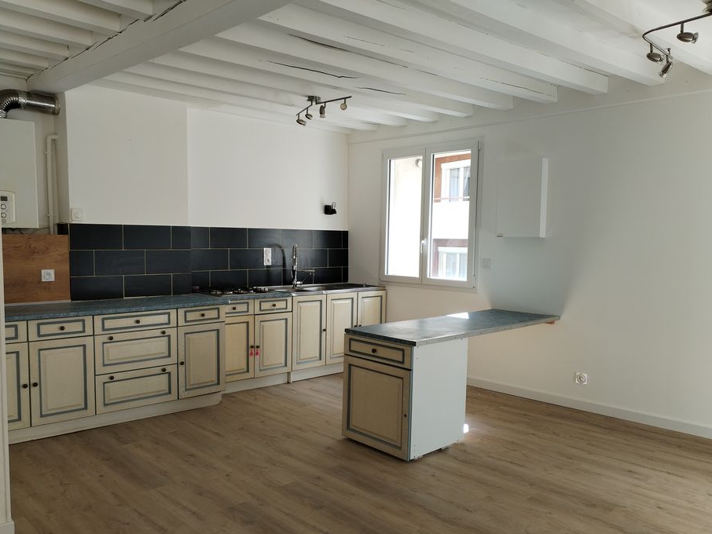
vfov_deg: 44.1
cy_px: 294
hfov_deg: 56.8
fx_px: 658
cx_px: 348
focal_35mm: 32
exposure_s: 1/120
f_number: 1.8
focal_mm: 4.75
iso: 130
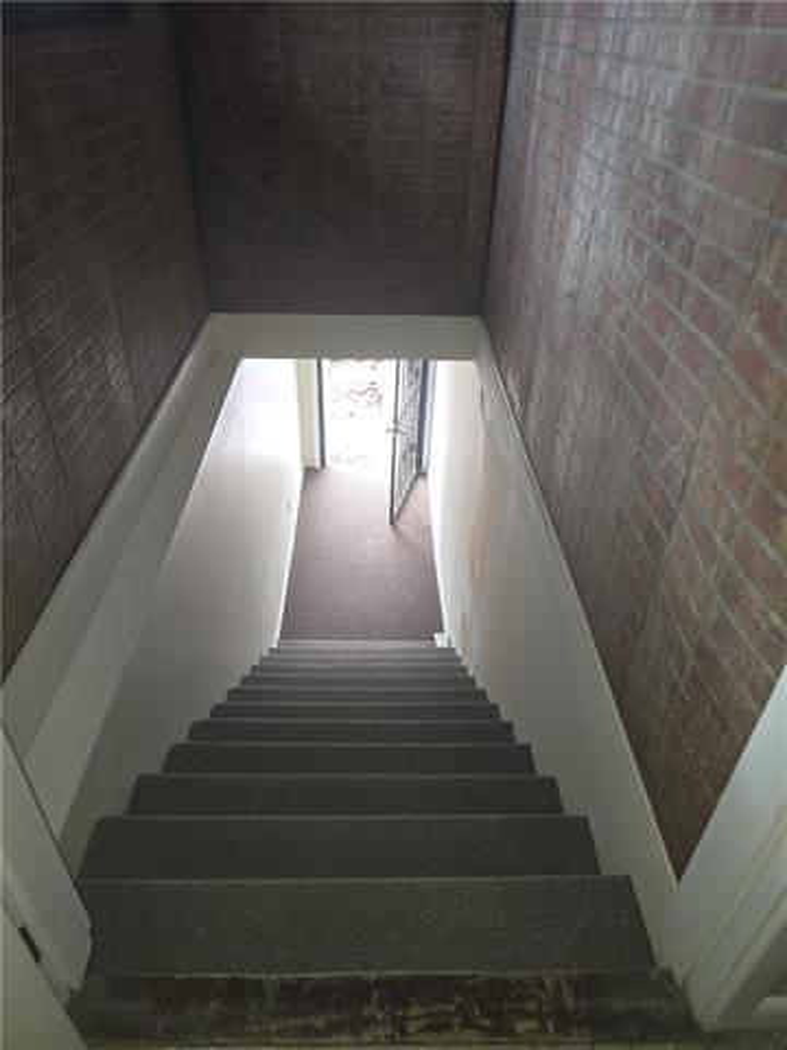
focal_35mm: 23
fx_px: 697
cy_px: 525
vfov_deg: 73.9
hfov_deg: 58.9
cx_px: 394
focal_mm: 6.3
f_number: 1.7
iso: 100
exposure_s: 1/40
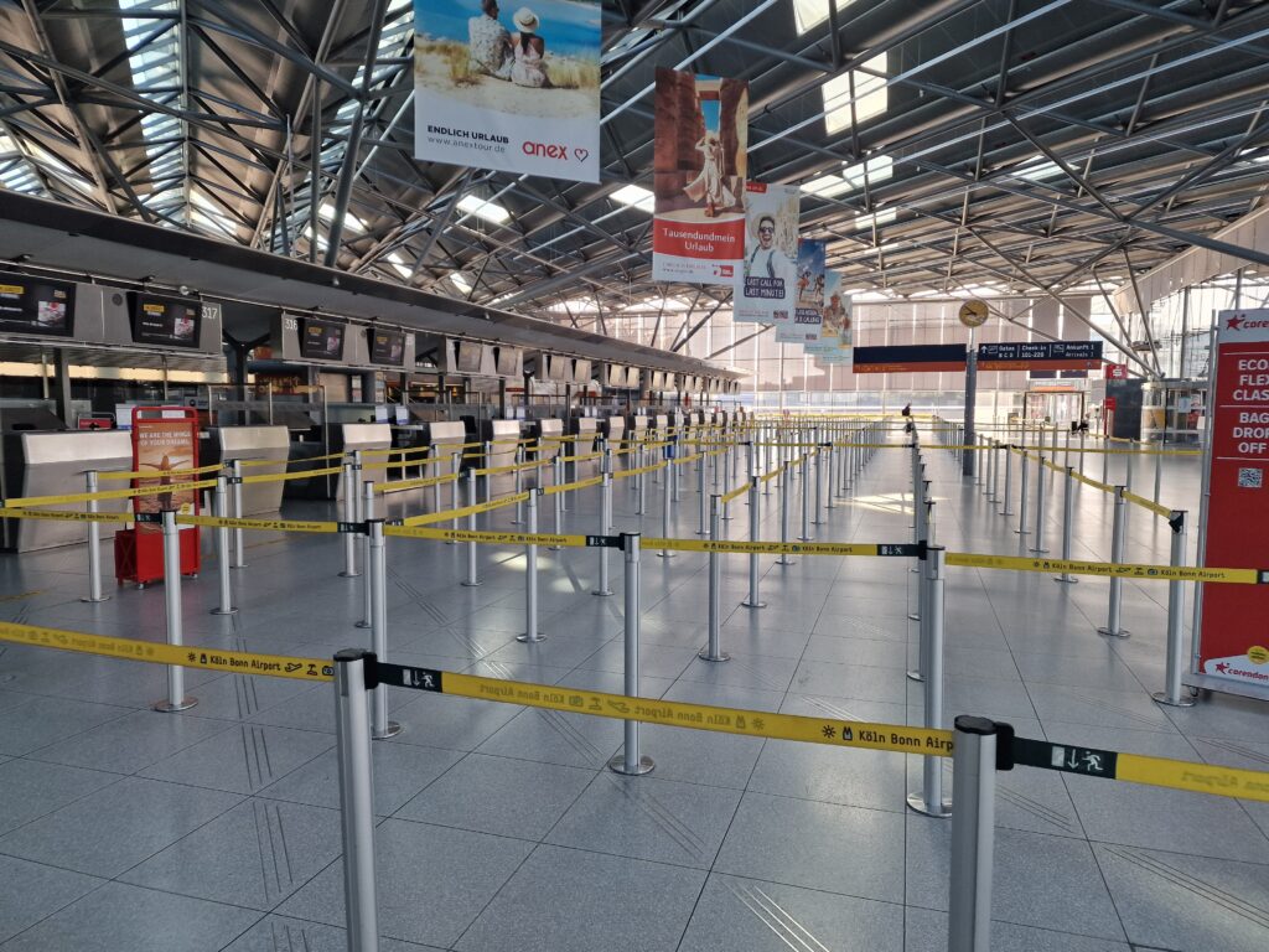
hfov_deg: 73.9
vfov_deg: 58.9
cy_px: 476
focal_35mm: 23
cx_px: 634
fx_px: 843
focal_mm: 6.4
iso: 50
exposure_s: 1/180
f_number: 1.8
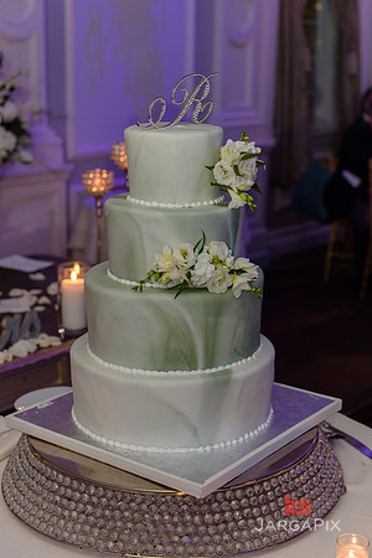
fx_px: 868
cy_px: 279
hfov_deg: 24.2
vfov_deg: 35.6
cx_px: 186
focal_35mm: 56
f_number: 3.2
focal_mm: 56
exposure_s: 1/125
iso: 1600
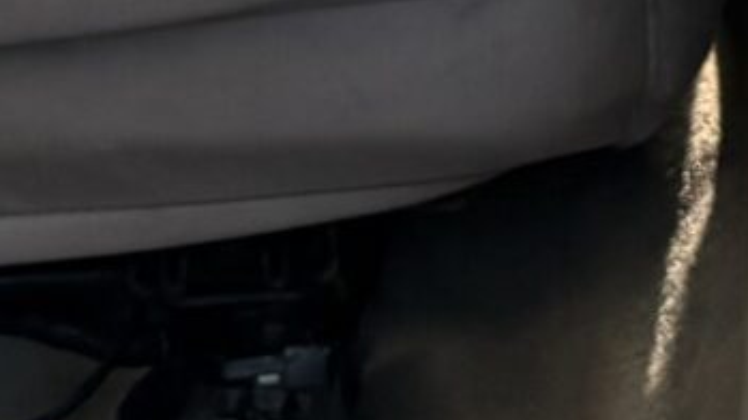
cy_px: -1479
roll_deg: -1.6
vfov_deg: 5.0
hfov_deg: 9.9
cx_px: 1318
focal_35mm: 208
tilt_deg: -14.2
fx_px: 4124
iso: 50
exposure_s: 1/346
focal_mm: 5.96
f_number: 1.6
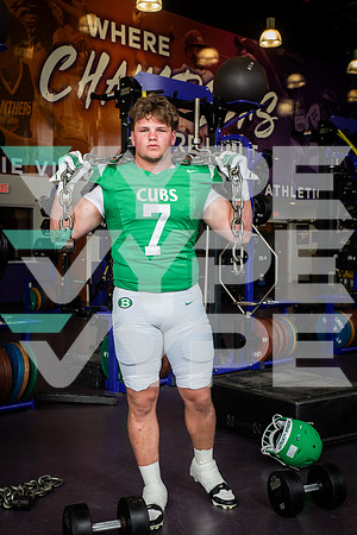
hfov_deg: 28.1
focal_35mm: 48
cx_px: 178
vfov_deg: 41.1
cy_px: 268
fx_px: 714
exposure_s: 1/250
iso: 800
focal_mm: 48
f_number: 7.1
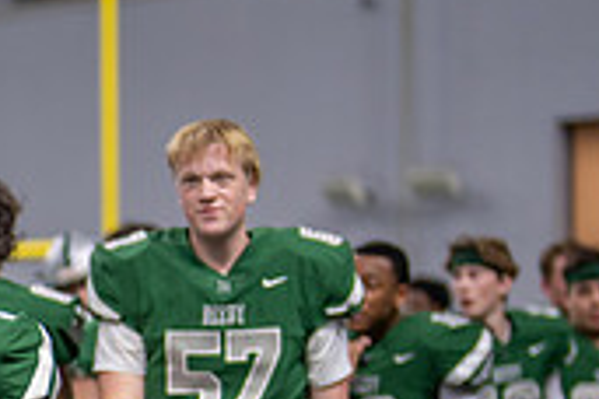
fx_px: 3843
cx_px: -302
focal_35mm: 231
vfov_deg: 5.9
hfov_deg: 8.7
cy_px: 568
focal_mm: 50
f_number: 1.2
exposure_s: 1/500
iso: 250
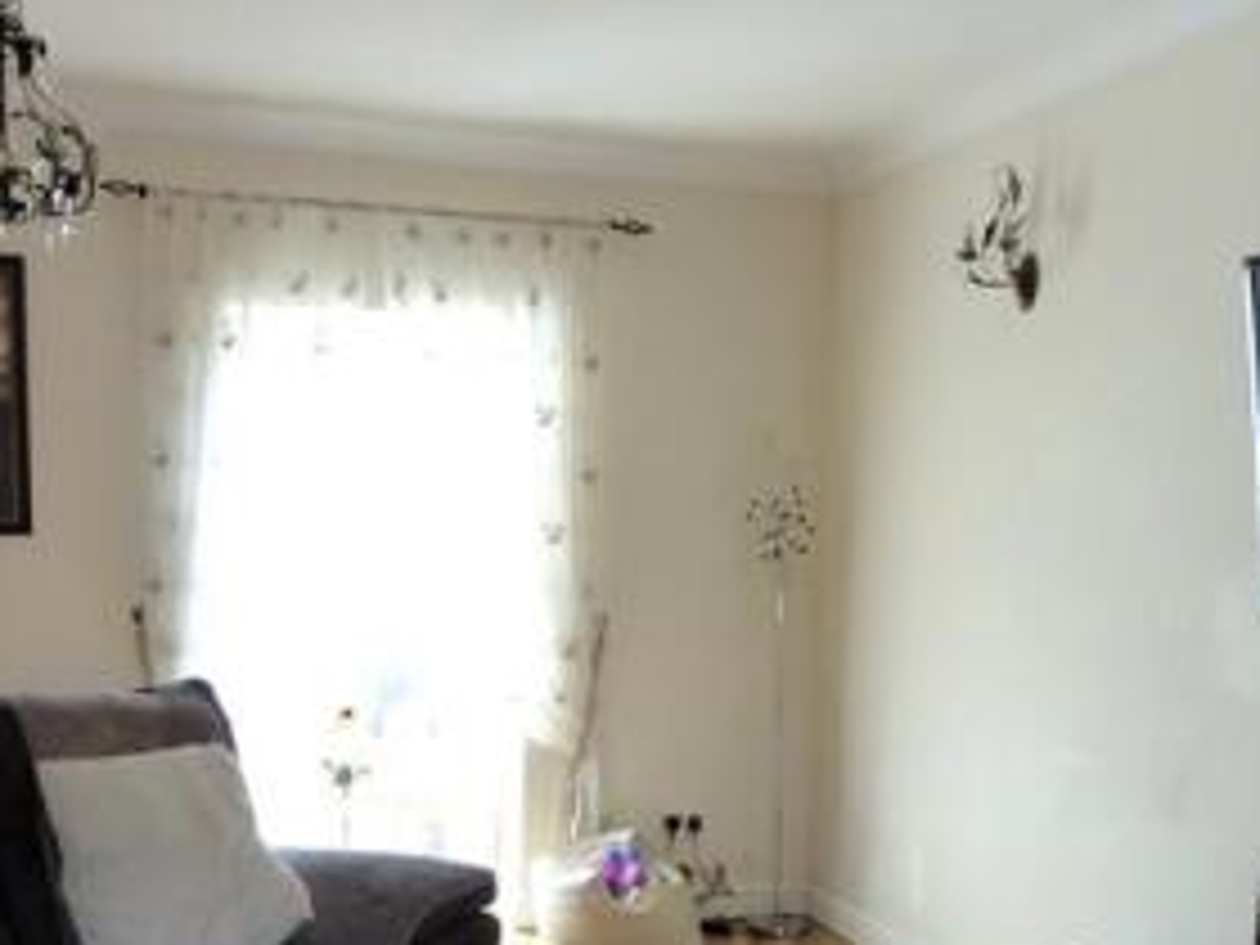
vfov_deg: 27.2
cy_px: 821
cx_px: 691
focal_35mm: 52
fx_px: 1893
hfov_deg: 36.8
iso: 400
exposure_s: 1/60
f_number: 3.3
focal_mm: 4.3
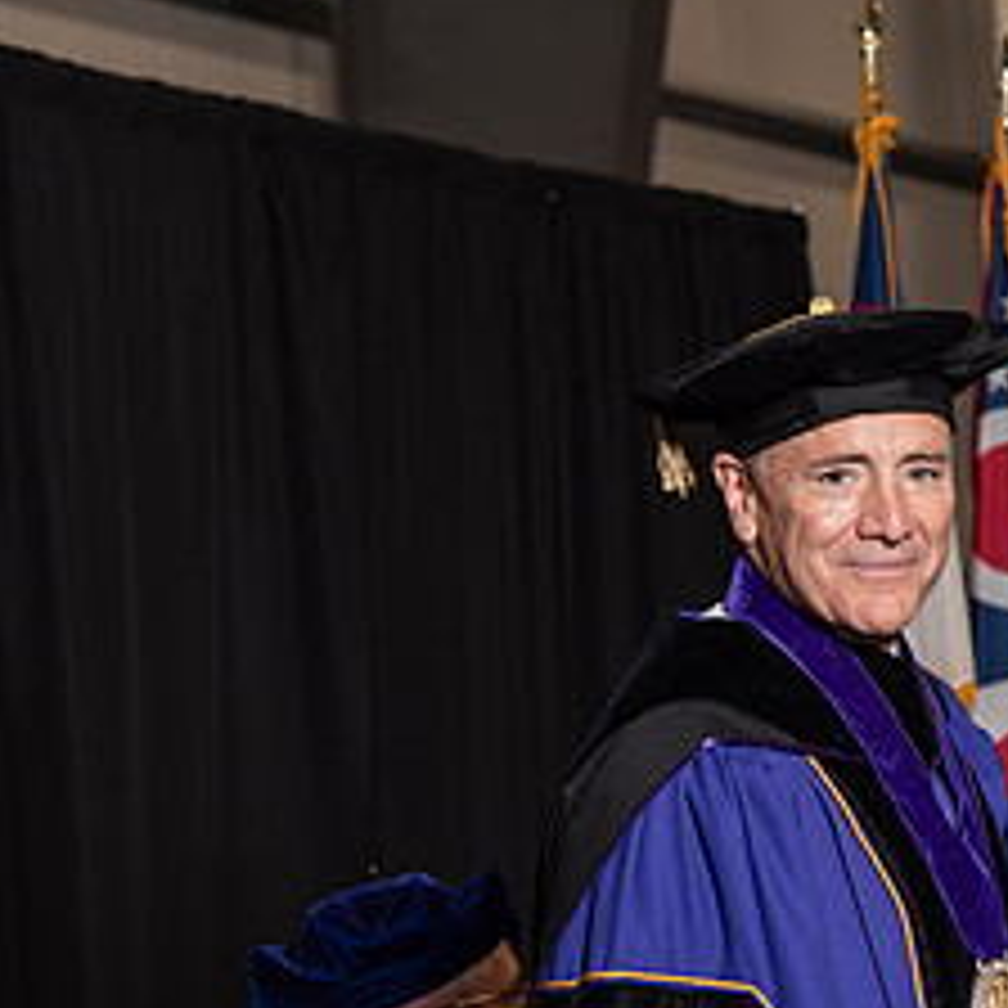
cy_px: 628
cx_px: 1084
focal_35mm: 154
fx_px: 5074
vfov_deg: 11.3
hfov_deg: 11.2
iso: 1000
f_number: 5
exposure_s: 1/200
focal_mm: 70
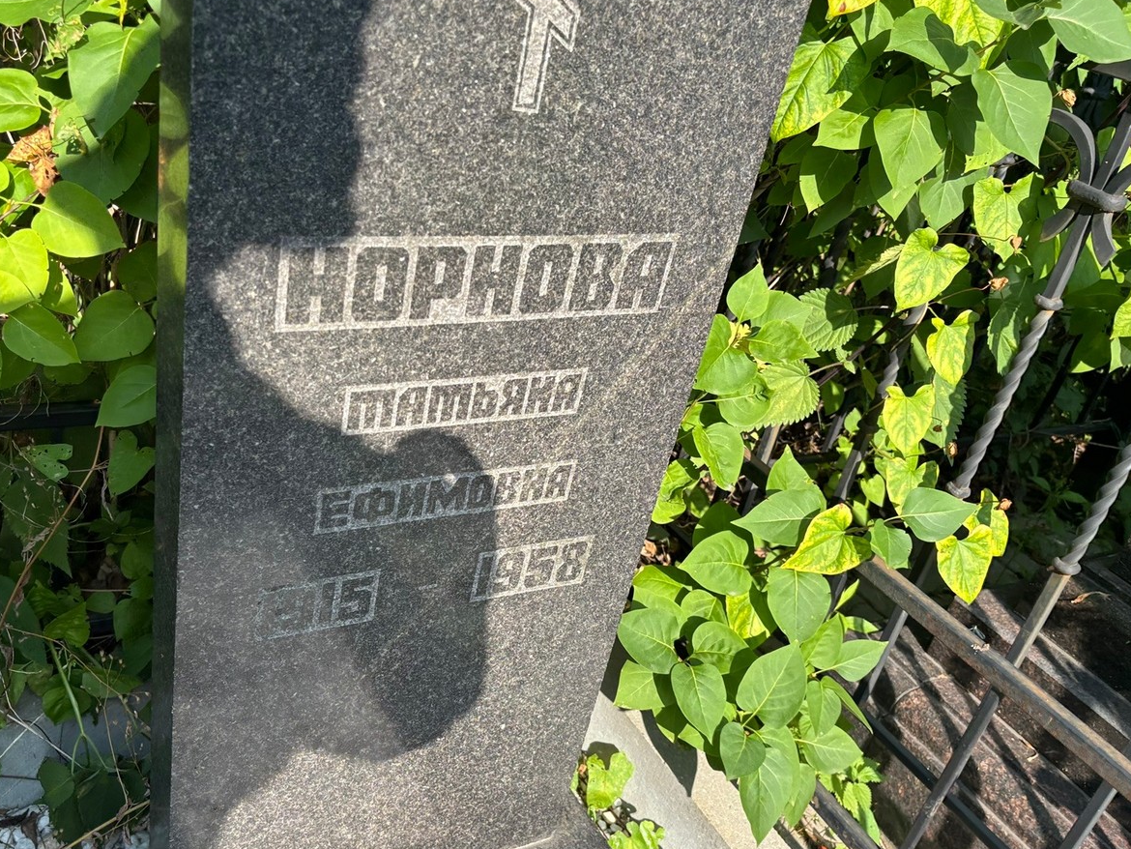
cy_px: 477
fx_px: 1046
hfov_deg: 56.4
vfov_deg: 44.1
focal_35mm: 32
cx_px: 459
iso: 50
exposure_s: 1/1080
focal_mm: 5.96
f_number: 1.6
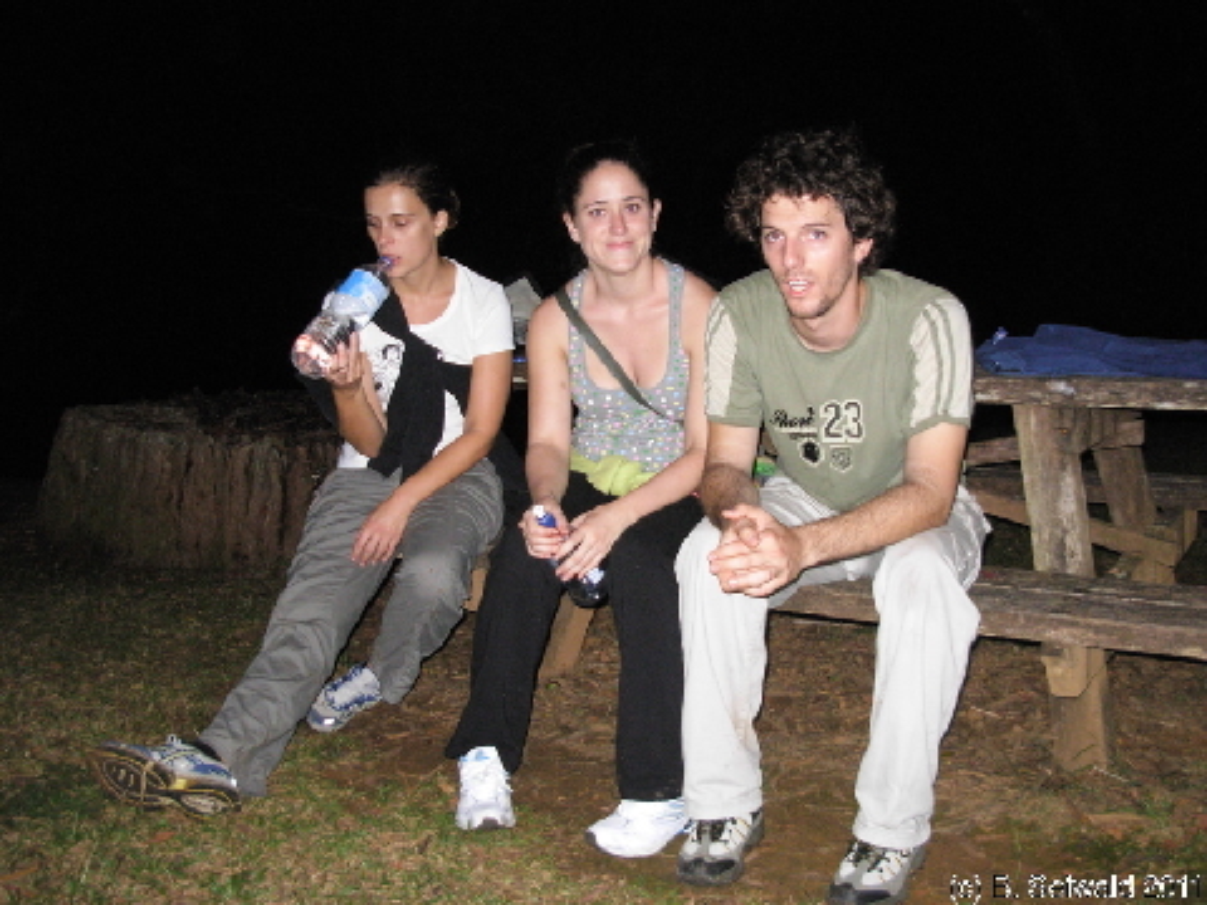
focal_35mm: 38
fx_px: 1325
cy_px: 452
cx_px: 604
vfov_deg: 37.7
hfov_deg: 49.0
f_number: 2.9
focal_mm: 6.3
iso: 336
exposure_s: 1/95.8
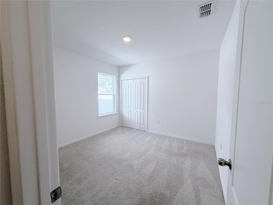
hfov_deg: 102.1
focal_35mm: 14
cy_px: 102
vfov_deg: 85.7
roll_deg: +0.0
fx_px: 110
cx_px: 136
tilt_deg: -3.6
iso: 64
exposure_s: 1/120
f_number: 2.2
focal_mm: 2.22
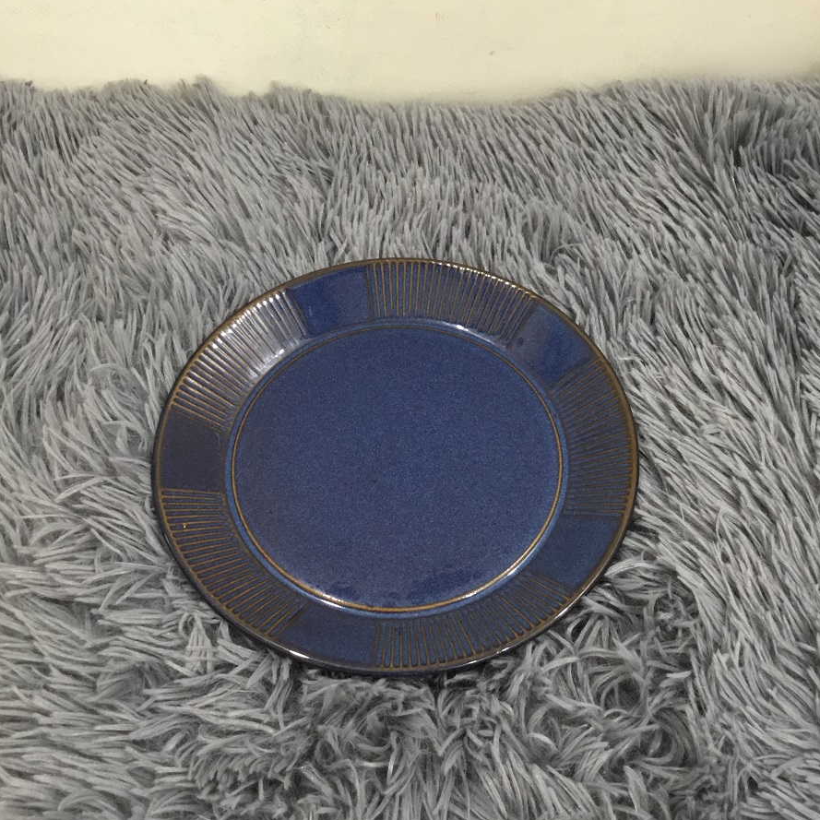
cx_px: 413
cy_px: 427
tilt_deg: -59.1
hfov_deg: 44.9
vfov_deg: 44.9
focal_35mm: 37
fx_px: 992
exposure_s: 1/33
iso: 160
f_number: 2.4
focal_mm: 3.3
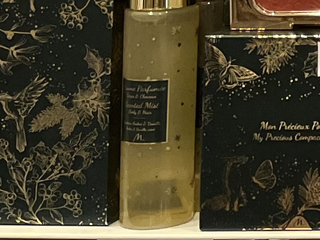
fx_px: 1811
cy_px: -353
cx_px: 1160
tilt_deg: -24.1
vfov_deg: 7.1
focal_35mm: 196
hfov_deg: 7.8
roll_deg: -3.2
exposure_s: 1/104
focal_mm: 5.1
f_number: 1.6
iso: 32
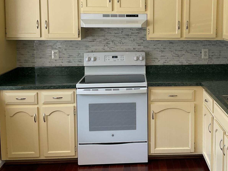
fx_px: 329
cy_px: 50
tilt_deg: -6.0
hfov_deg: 37.6
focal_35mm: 50
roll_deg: -0.6
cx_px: 159
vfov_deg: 28.8
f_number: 1.8
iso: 16
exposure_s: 1/146
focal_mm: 3
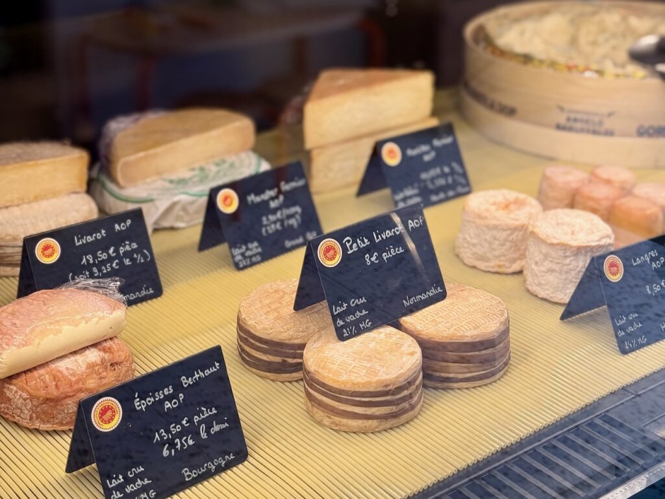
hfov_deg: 39.7
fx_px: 922
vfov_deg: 30.3
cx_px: 332
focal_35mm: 48
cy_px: 250
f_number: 1.78
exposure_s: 1/159
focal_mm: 6.76
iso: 64
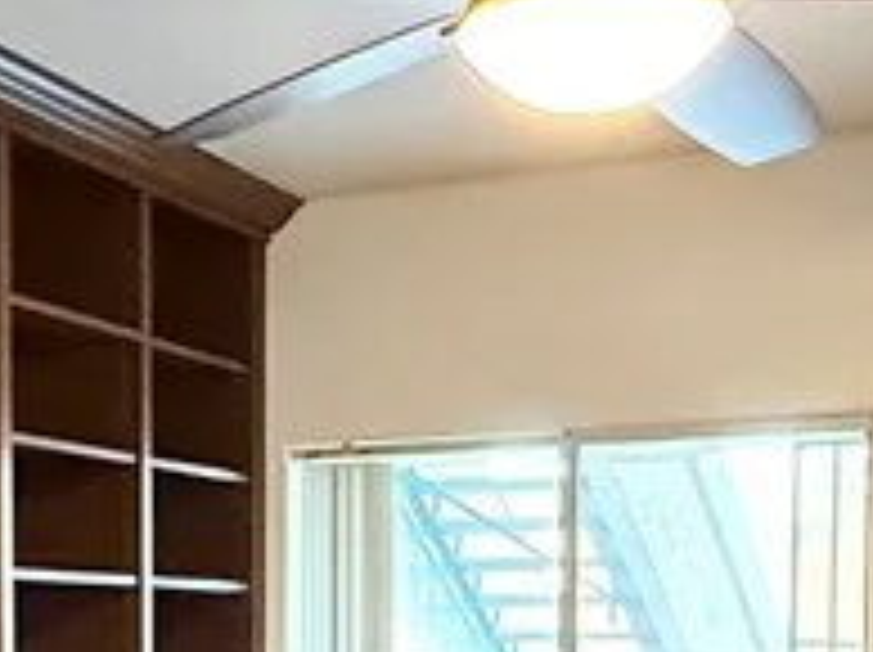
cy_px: 746
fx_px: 1864
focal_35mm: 74
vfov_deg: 18.9
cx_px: 194
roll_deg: +0.4
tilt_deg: -2.2
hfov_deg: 26.0
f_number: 2.2
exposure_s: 1/40
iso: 1000
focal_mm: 2.22
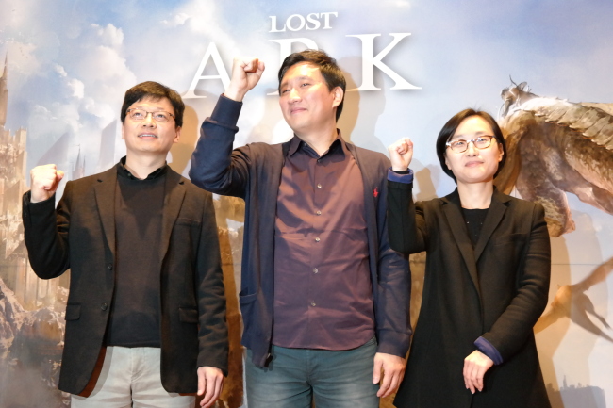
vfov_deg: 32.6
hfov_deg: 47.4
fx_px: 698
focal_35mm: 41
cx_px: 306
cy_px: 204
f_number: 4
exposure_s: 1/10
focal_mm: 27
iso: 3200
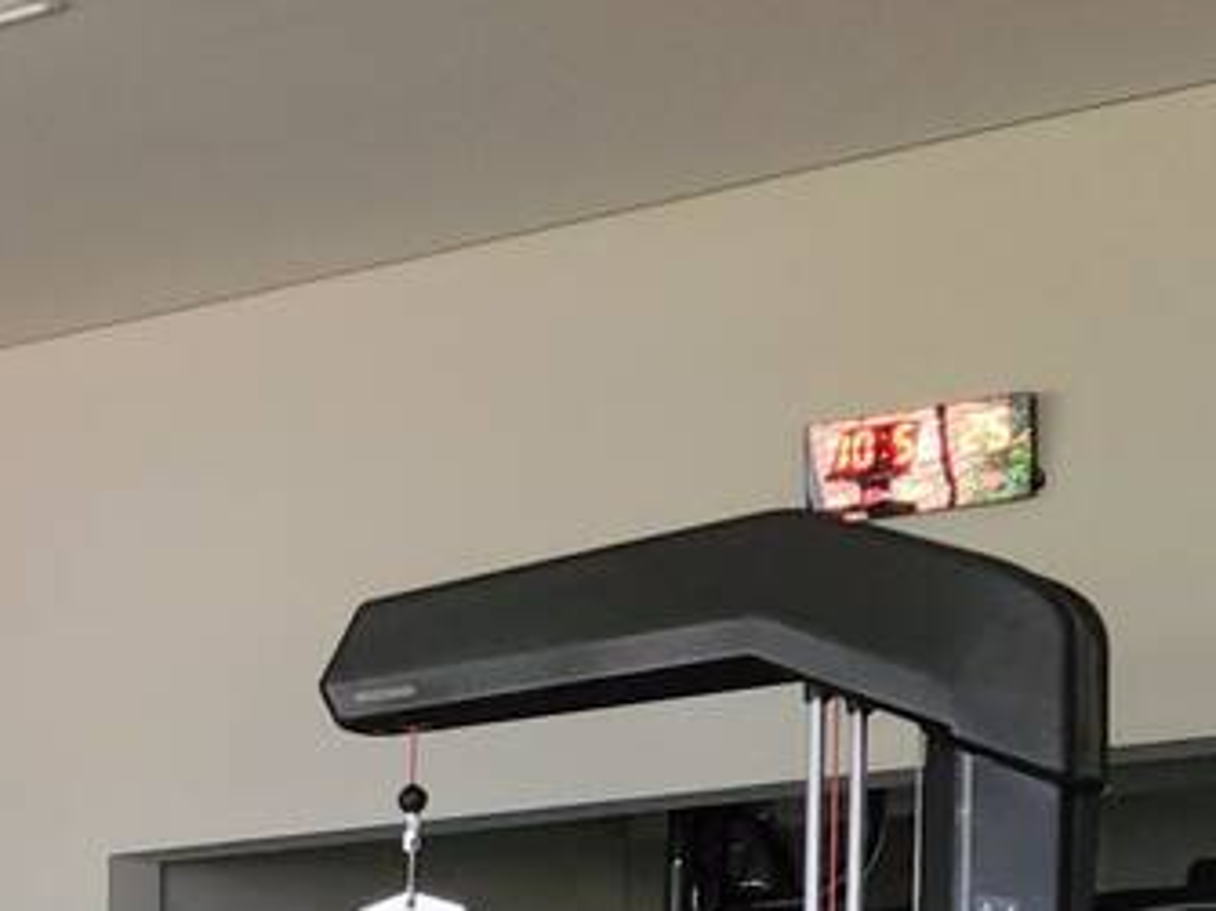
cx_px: -91
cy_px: 1695
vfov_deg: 13.3
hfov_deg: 19.1
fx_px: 3476
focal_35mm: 99
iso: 125
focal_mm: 6.4
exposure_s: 1/24
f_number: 1.8
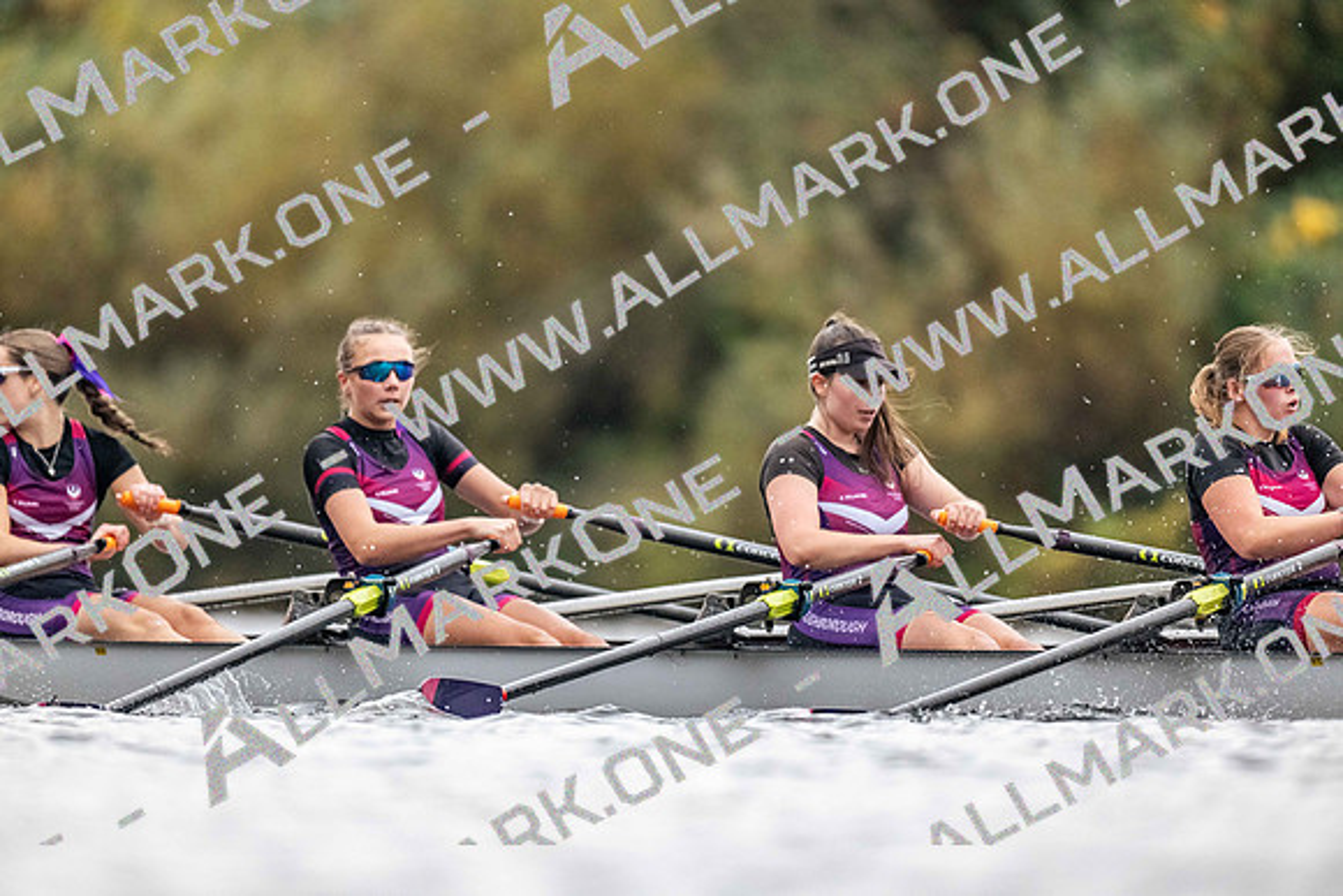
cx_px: 672
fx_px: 22388
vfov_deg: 2.3
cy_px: 448
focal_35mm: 600
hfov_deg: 3.4
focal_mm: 600
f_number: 4
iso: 4500
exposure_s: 1/2500
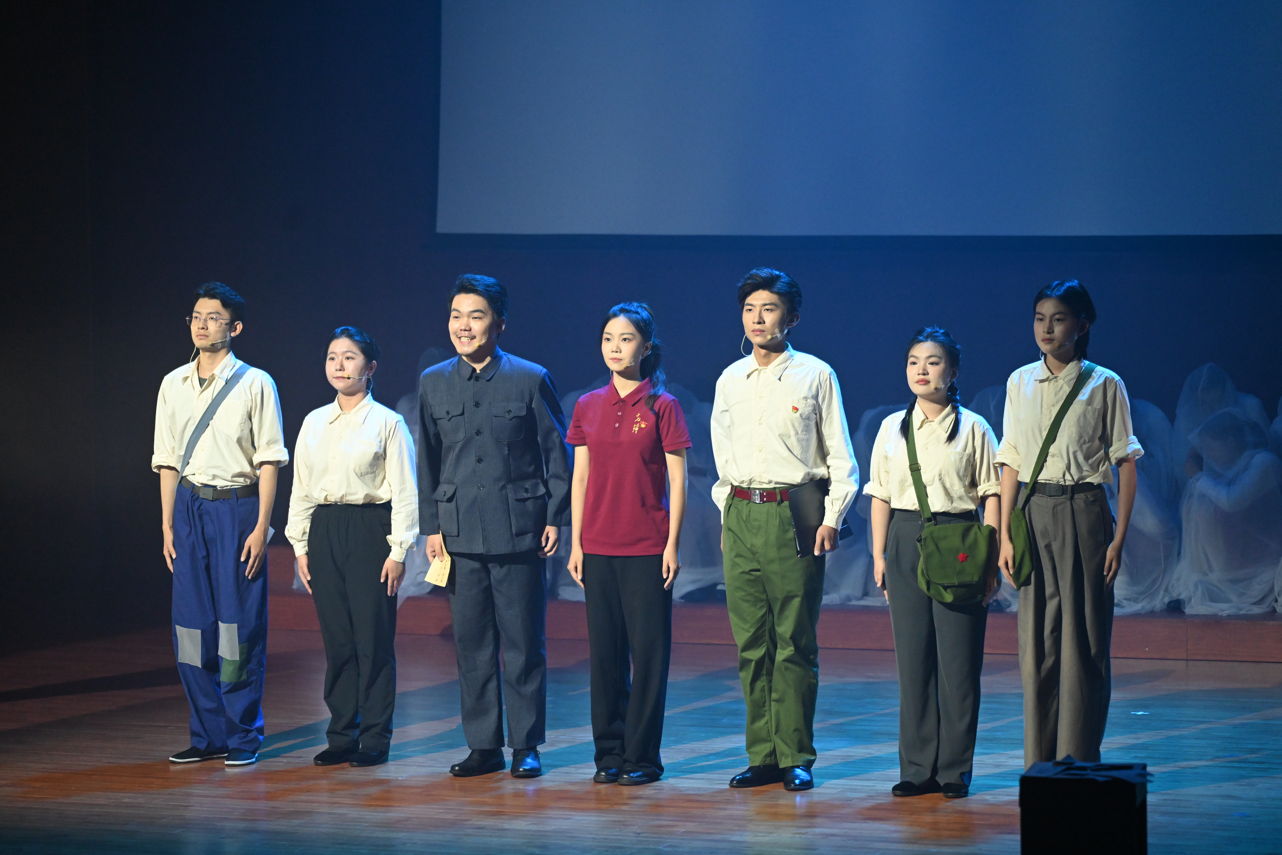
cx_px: 641
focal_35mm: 105
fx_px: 3739
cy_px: 428
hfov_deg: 19.5
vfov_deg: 13.0
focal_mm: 105
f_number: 4
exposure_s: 1/125
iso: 3200
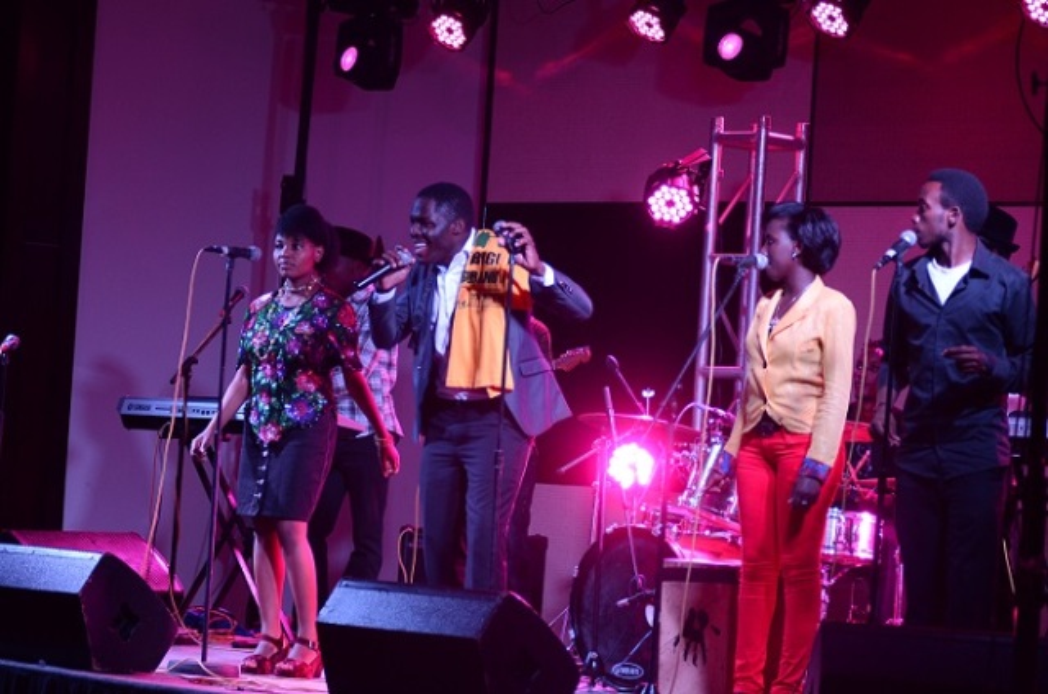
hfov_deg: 17.1
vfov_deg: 11.4
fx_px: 3486
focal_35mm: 120
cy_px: 347
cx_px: 524
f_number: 2.8
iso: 640
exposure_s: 1/250
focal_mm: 80
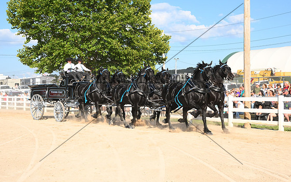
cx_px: 142
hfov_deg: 37.5
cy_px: 83
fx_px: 428
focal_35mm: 54
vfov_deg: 24.0
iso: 640
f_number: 8
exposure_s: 1/1236
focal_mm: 34.5
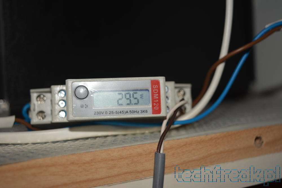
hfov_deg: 38.9
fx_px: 400
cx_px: 141
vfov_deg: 26.5
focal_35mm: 51
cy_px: 94
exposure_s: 1/60
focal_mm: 34
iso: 125
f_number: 4.5
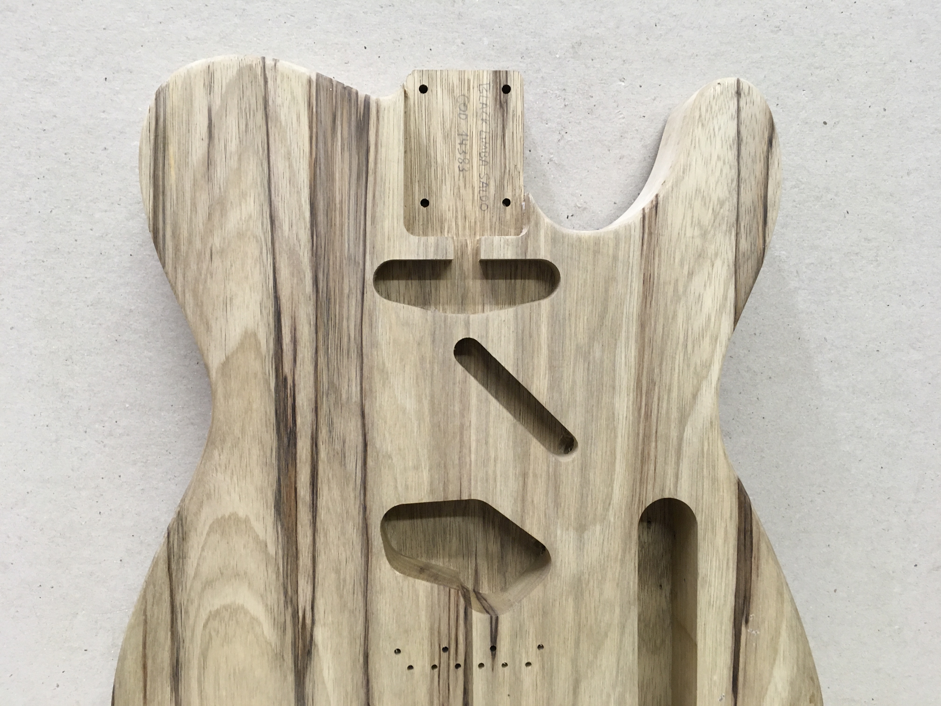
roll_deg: -1.4
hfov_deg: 61.7
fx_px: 788
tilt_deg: -15.1
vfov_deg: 48.2
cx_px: 470
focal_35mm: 29
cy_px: 353
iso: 125
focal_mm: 4.15
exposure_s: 1/33
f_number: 2.2
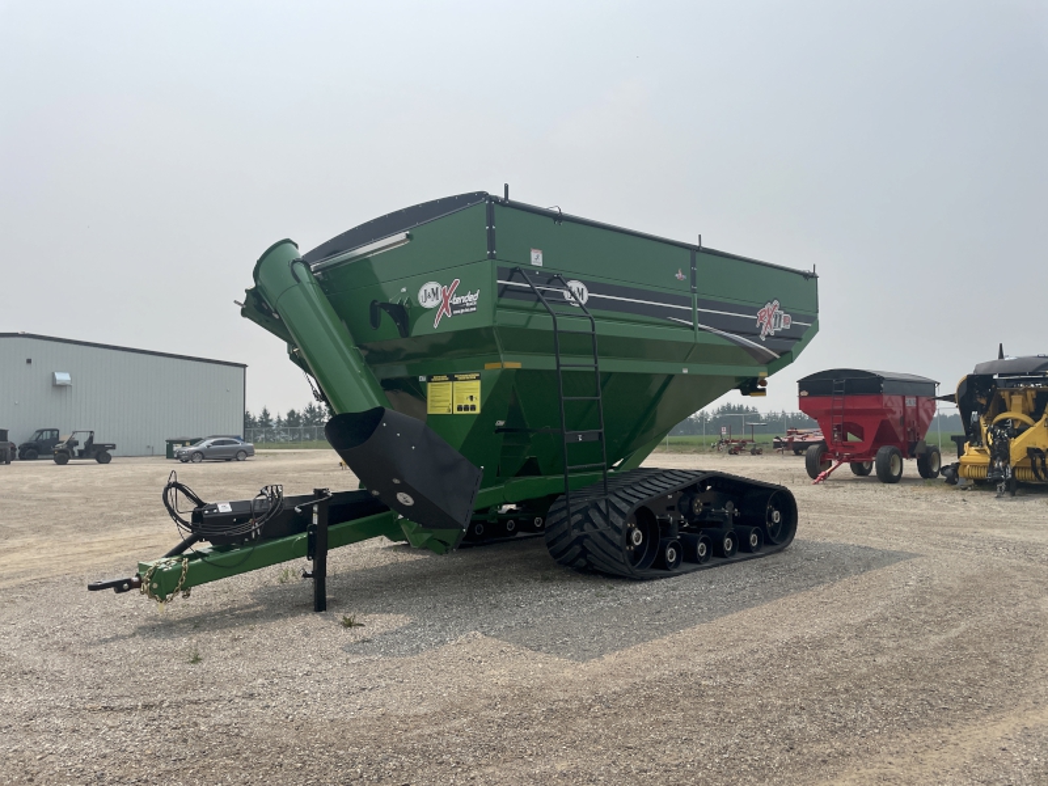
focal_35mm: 26
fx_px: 787
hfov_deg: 67.3
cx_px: 524
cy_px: 393
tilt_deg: +4.5
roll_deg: -0.1
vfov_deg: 53.1
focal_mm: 4.2
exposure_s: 1/7813
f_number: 1.6
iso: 32
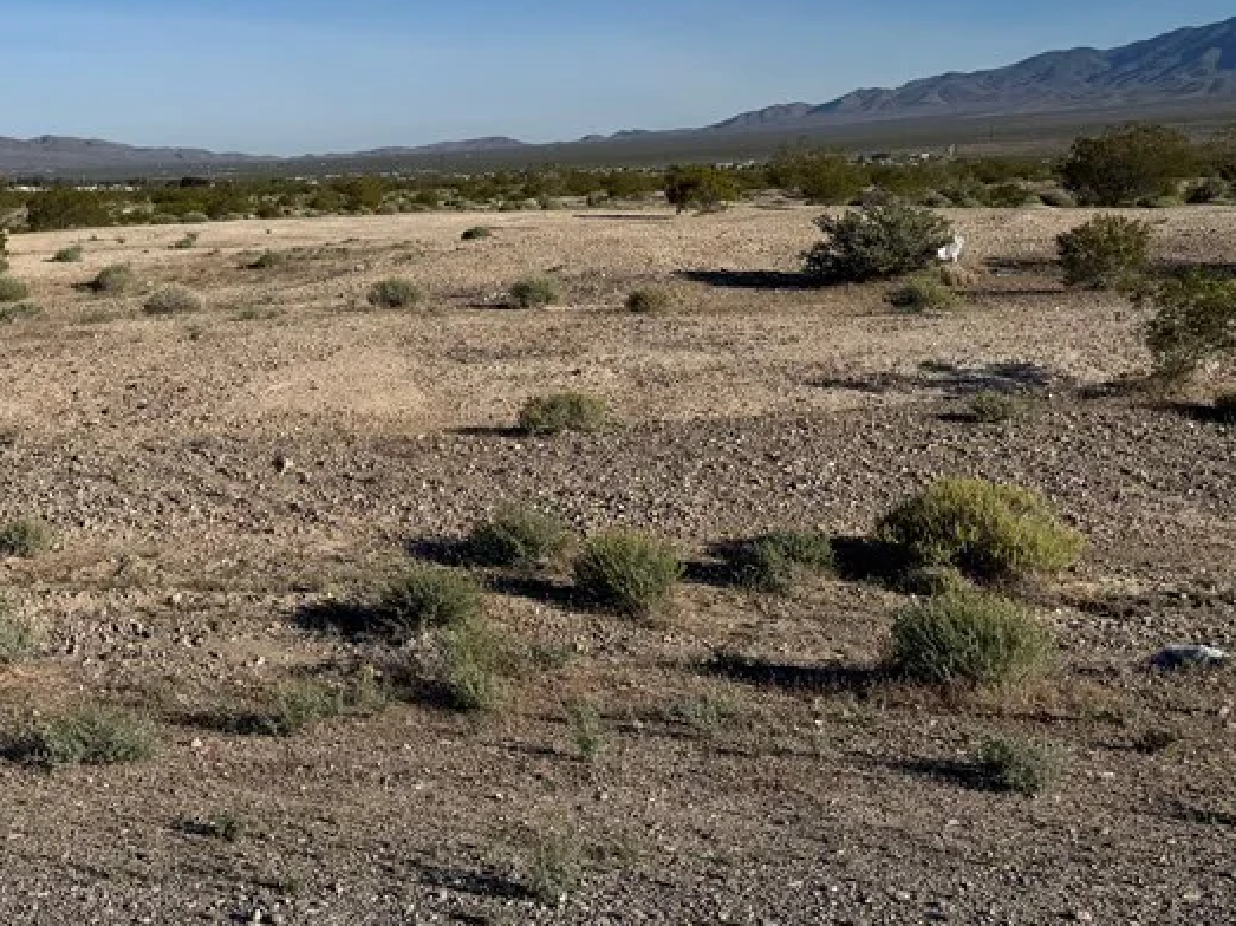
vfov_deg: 30.1
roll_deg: +0.3
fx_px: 1678
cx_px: 239
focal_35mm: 47
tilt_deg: -0.2
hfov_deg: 38.8
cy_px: 182
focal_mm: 6.76
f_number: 1.78
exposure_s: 1/7937
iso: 80
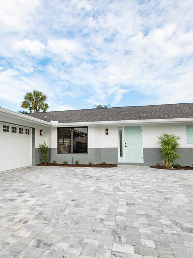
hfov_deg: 60.8
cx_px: 84
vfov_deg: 76.4
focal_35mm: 22
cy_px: 130
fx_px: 164
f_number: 10
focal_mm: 10
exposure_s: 1/400
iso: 200
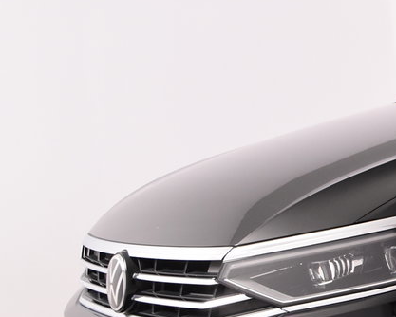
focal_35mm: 95
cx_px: 592
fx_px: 1114
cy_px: 194
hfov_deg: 18.0
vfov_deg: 16.2
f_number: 4
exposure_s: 1/60
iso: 1600
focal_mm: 22
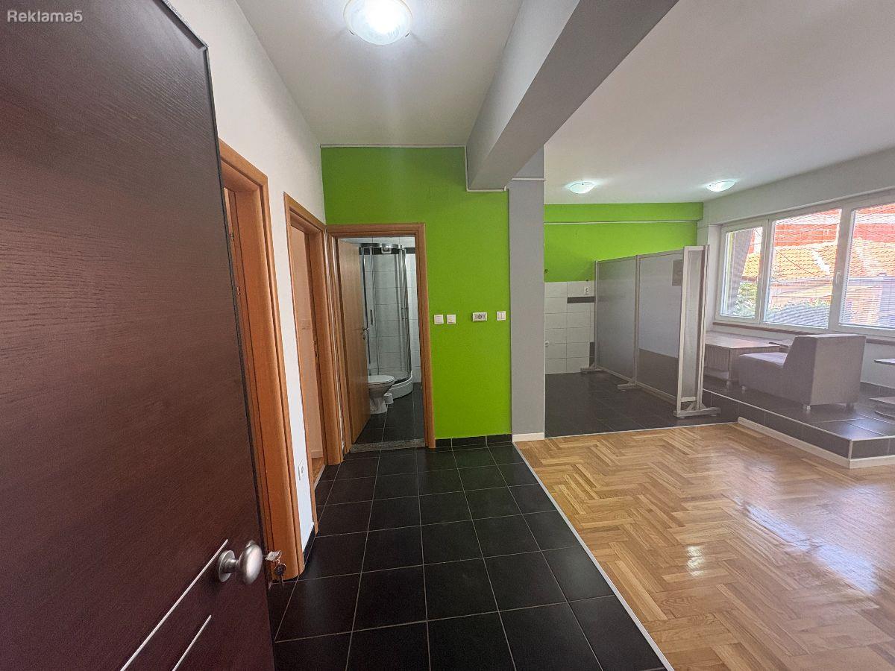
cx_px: 448
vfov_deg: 85.7
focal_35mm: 14
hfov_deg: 102.1
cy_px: 336
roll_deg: +2.6
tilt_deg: -7.2
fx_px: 362
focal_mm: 2.22
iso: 320
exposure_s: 1/60
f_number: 2.2
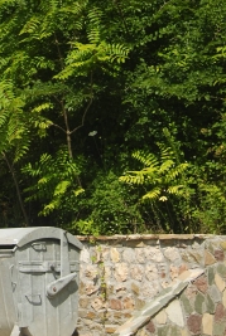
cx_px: -56
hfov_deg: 7.6
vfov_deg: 11.1
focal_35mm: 180
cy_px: -103
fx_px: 1688
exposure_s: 1/200
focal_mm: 40
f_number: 6.3
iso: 100
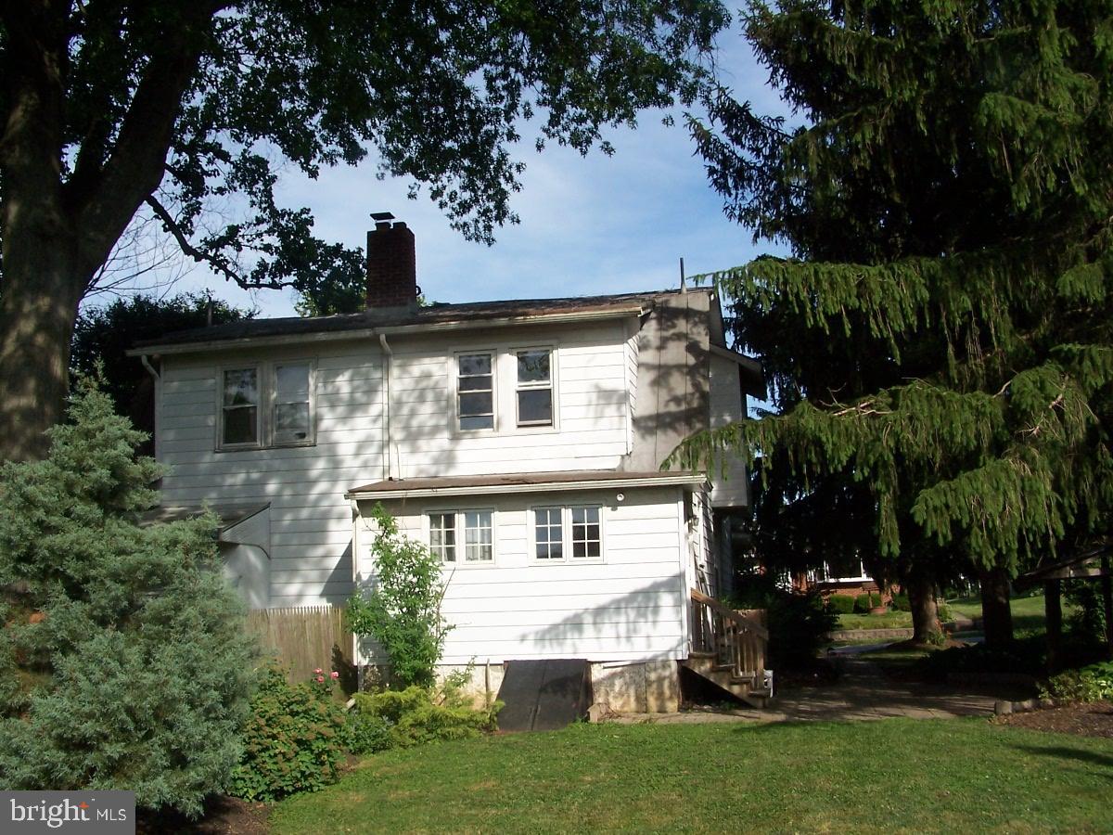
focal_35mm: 38
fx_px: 1222
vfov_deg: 37.7
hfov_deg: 49.0
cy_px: 418
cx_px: 556
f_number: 5.6
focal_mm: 6.3
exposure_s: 1/350
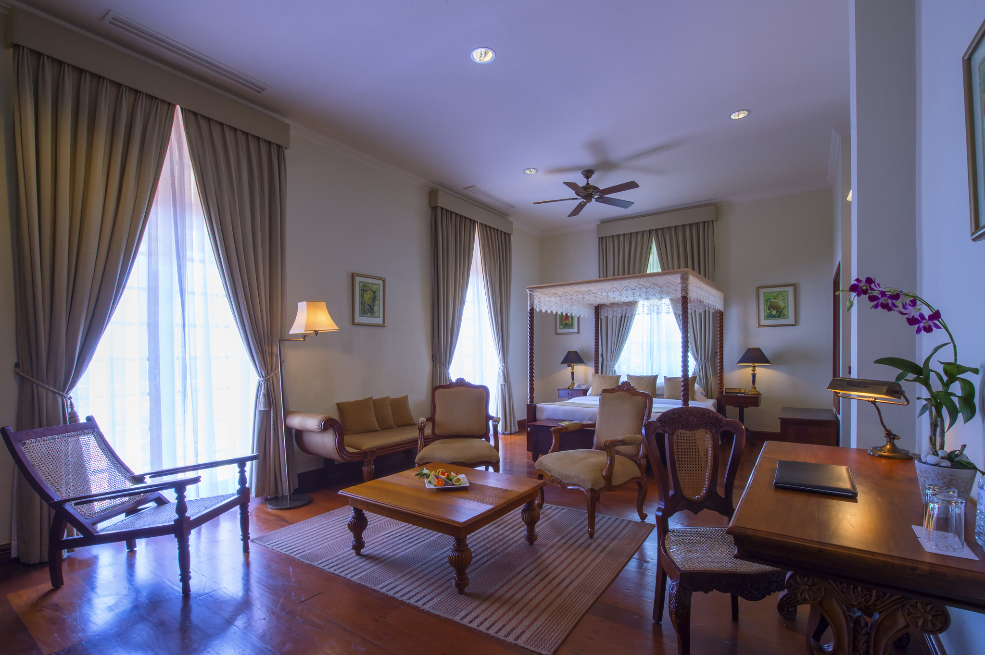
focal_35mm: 16
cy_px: 328
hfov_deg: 96.8
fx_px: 438
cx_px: 492
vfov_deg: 73.7
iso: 640
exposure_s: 1/5
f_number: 22
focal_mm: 16
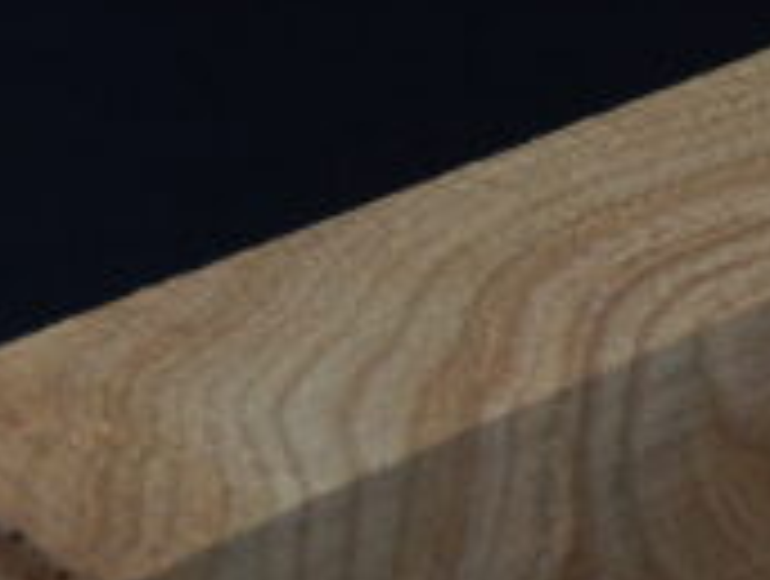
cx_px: 1022
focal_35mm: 168
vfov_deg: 8.9
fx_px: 3745
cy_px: 306
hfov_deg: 11.4
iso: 125
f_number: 3.7
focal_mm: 8.6
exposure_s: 1/125
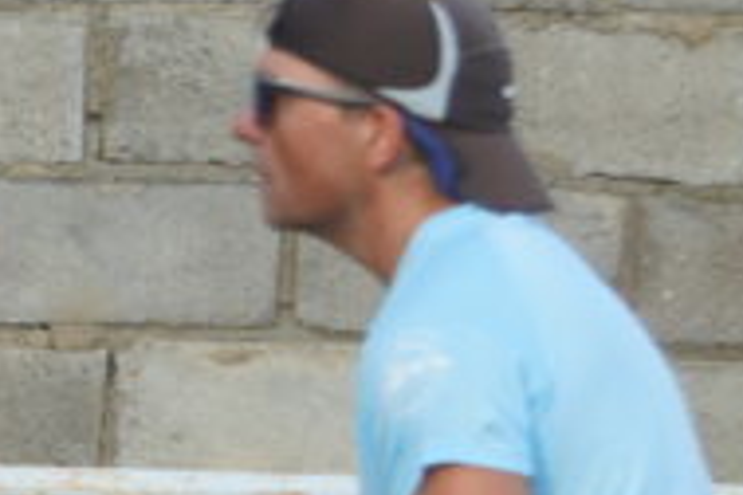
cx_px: -1301
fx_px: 17645
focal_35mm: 855
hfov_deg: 2.4
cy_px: 485
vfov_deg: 1.6
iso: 160
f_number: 5
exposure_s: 1/160
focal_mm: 84
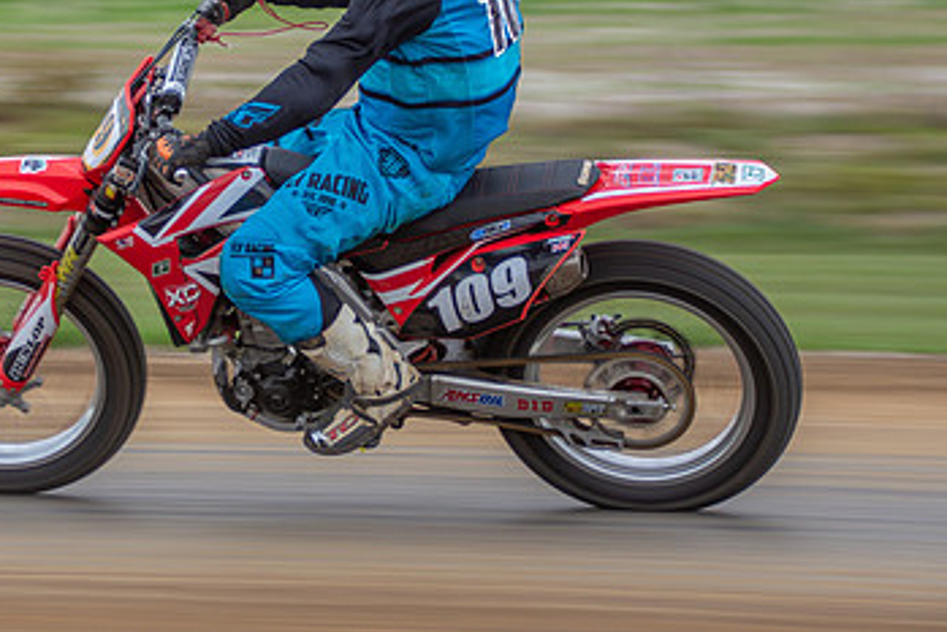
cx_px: 247
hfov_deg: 8.4
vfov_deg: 5.6
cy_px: 110
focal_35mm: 244
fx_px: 6421
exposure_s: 1/125
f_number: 6.3
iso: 160
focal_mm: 92
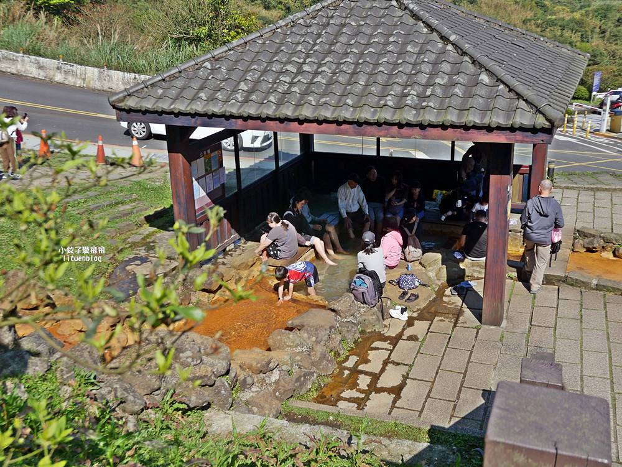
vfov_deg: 36.0
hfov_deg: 46.8
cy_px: 234
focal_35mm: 40
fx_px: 719
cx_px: 311
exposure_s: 1/800
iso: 200
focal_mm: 20
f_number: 5.6
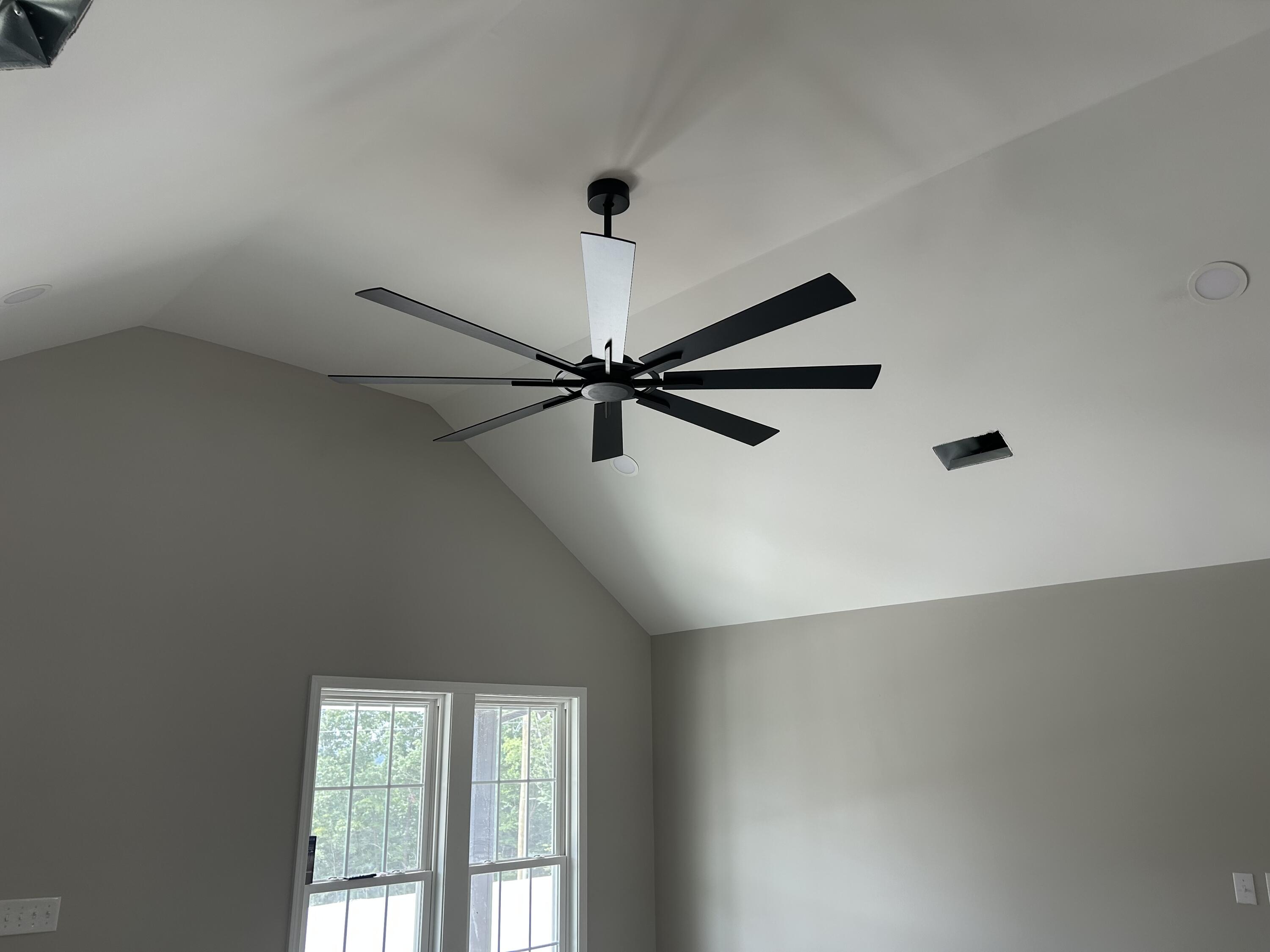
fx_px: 954
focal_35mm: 26
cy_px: 476
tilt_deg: +16.6
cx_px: 635
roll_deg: +1.1
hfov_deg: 67.3
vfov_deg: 53.1
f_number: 1.5
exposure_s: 1/121
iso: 50
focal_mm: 5.7
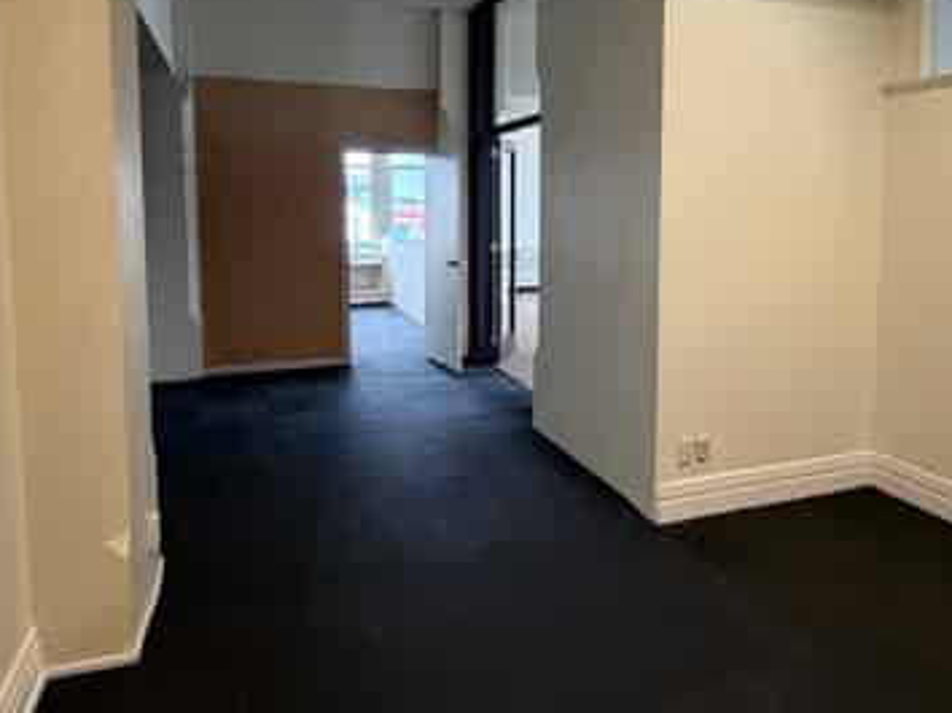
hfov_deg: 67.2
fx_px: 715
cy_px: 257
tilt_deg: -4.9
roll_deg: -0.1
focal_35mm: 26
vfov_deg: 52.3
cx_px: 514
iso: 250
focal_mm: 2.22
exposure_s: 1/50
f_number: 2.2
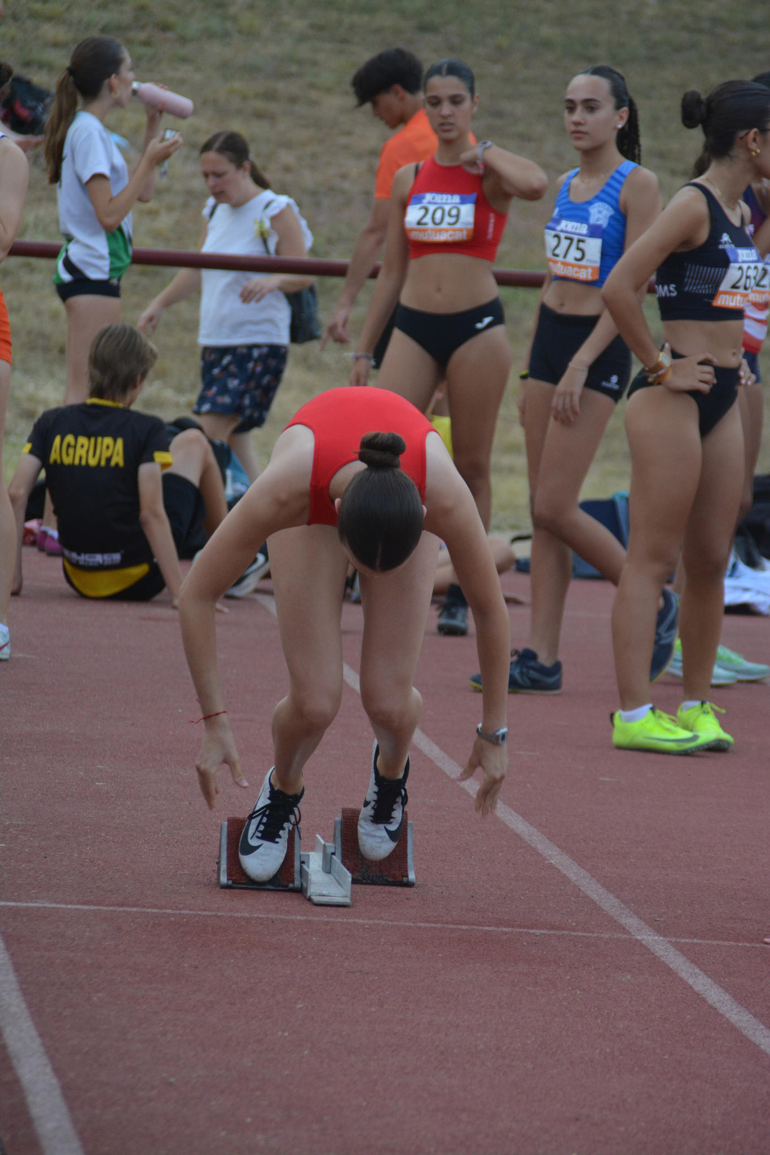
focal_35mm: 300
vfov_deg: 6.9
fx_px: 9626
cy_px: 578
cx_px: 385
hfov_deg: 4.6
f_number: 6.3
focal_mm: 200
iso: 1100
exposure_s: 1/500
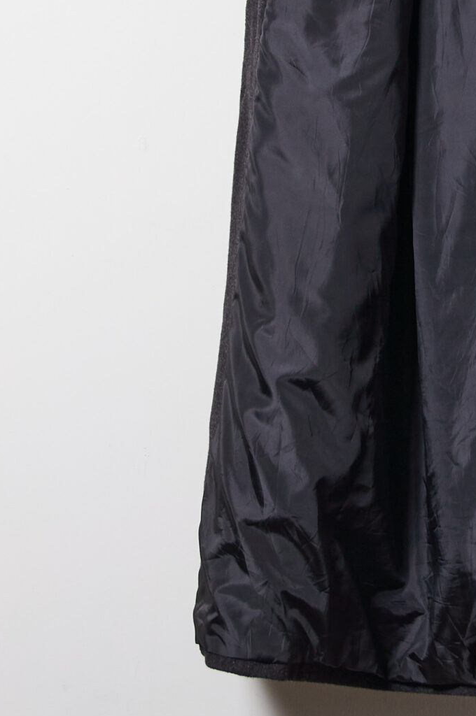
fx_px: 4101
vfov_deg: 9.9
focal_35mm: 206
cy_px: 16
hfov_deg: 6.6
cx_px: 554
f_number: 9
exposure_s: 1/100
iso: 200
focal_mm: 55
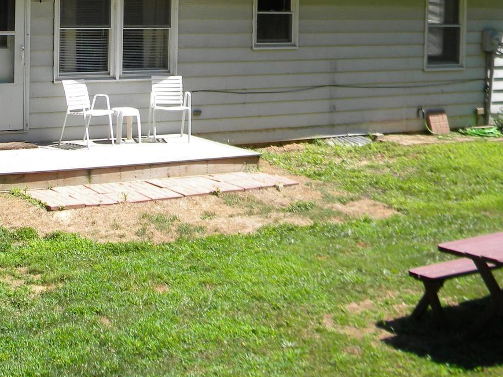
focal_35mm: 66
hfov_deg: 28.1
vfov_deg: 21.9
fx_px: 959
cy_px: 68
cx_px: 39
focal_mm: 5
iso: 80
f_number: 3.5
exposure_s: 1/479
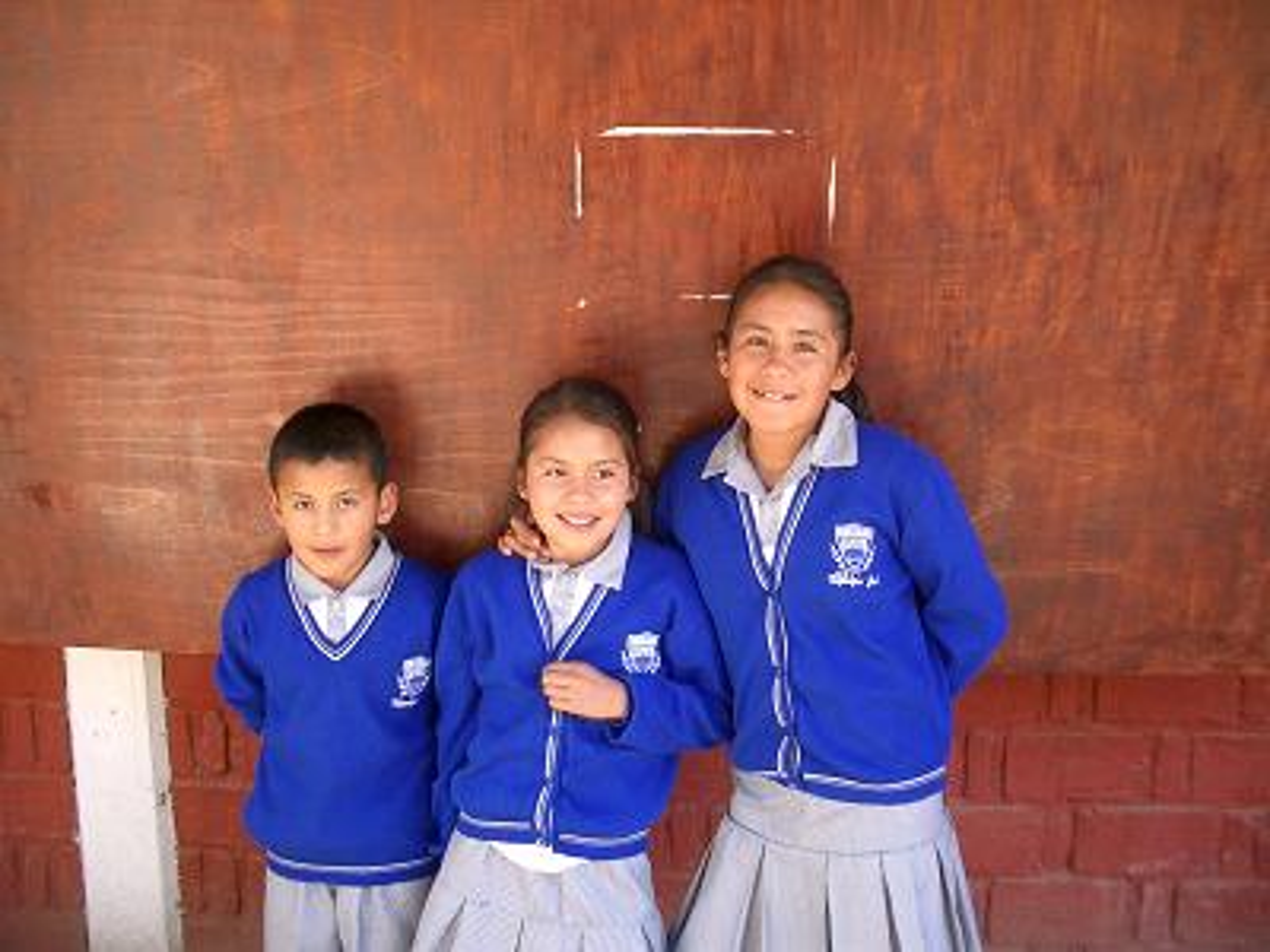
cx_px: 635
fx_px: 1284
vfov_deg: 40.7
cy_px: 476
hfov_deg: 52.6
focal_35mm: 35
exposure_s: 1/60
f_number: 2.6
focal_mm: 5.8
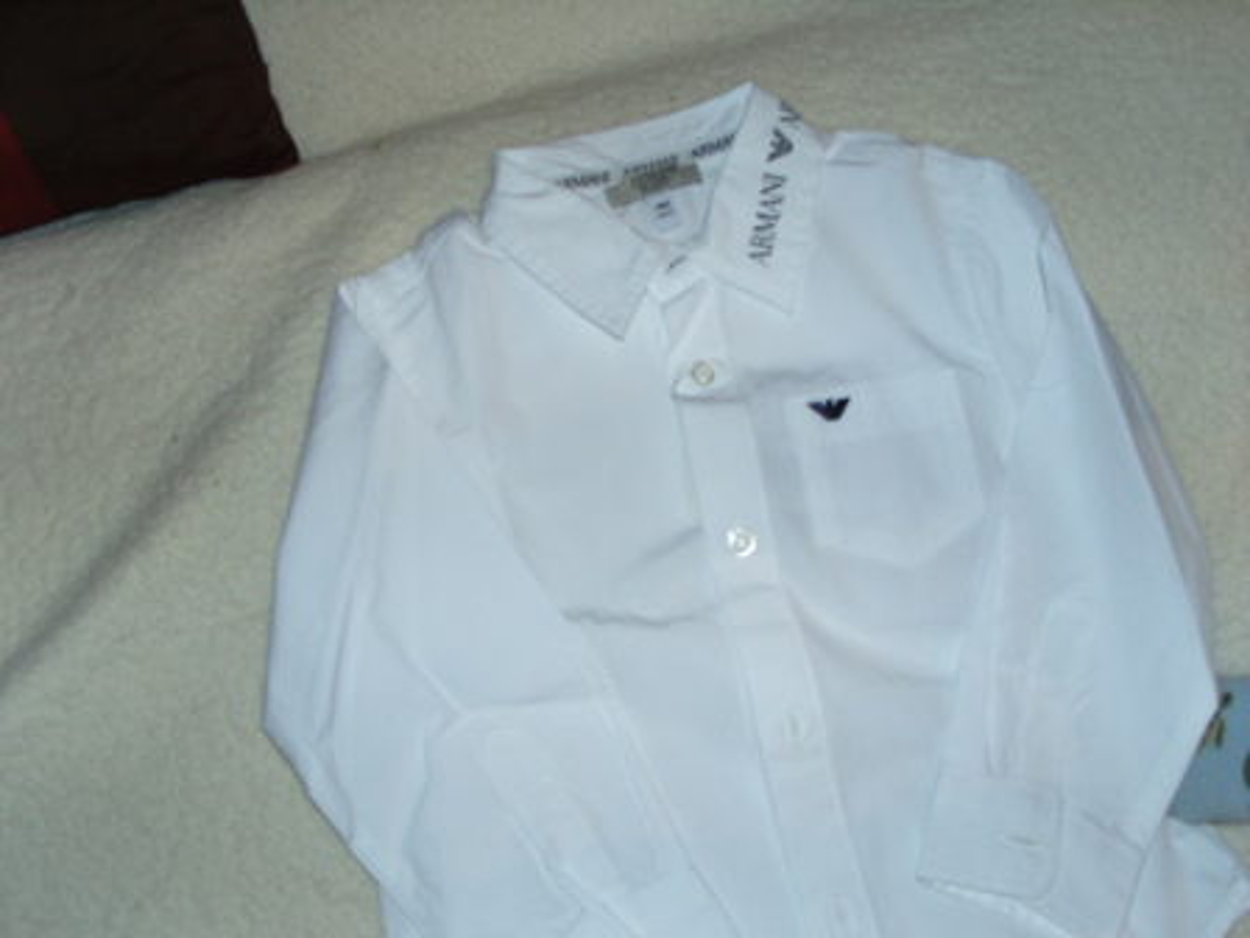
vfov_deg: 37.7
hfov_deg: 49.0
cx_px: 625
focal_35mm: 38
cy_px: 469
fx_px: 1372
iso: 80
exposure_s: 1/40
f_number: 2.8
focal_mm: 7.8
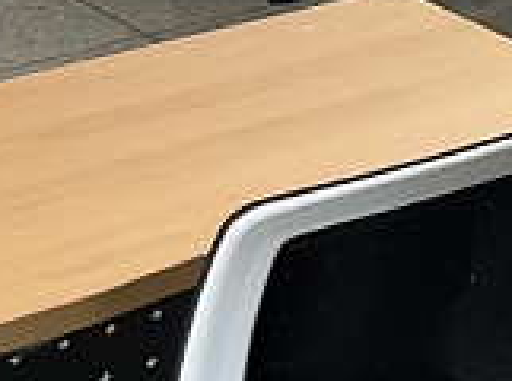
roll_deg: -0.4
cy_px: -783
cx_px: 894
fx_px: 2701
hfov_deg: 10.3
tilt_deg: -1.7
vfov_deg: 7.2
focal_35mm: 183
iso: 125
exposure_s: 1/120
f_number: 1.6
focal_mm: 5.1
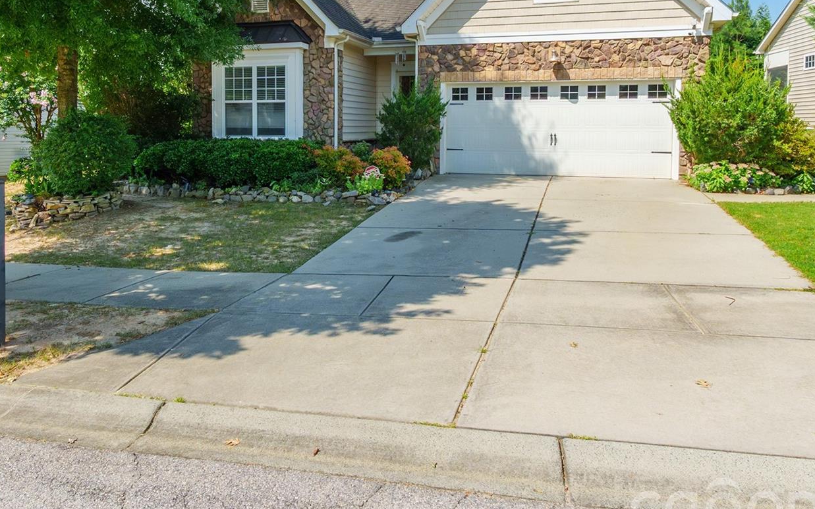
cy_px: 109
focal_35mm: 28
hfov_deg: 66.5
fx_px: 618
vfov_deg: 42.9
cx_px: 352
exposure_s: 1/1000
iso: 800
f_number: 9
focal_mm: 11
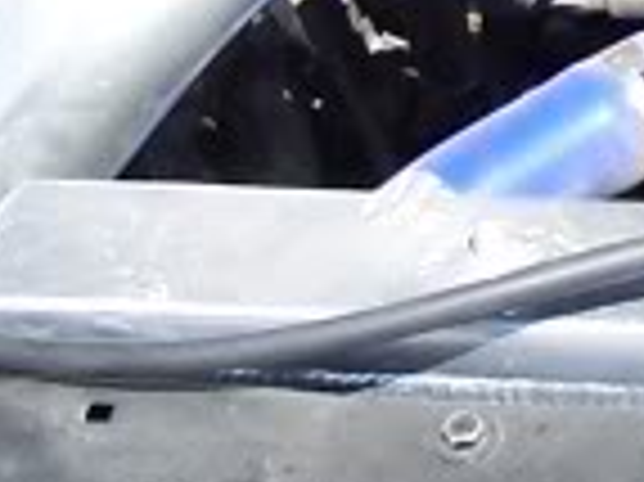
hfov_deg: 7.0
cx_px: 1428
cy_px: -351
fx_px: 5056
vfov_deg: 5.4
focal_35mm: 272
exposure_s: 1/500
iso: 80
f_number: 2.8
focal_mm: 6.3
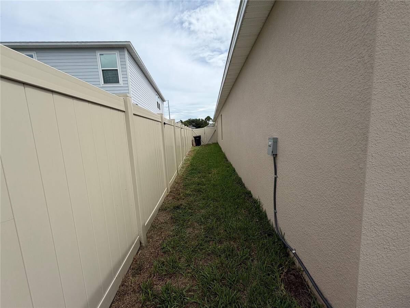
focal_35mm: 14
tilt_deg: -7.4
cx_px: 205
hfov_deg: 102.1
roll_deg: +4.4
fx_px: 166
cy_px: 154
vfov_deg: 85.7
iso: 20
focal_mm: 2.22
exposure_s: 1/1050
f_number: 2.2
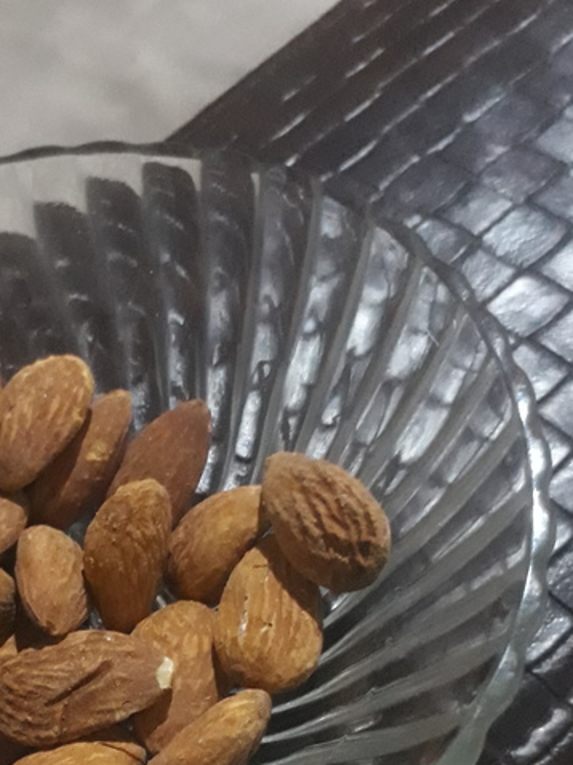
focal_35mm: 52
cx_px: 64
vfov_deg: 35.0
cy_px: 671
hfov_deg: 27.1
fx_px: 1149
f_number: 1.9
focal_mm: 3.6
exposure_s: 1/10
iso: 800
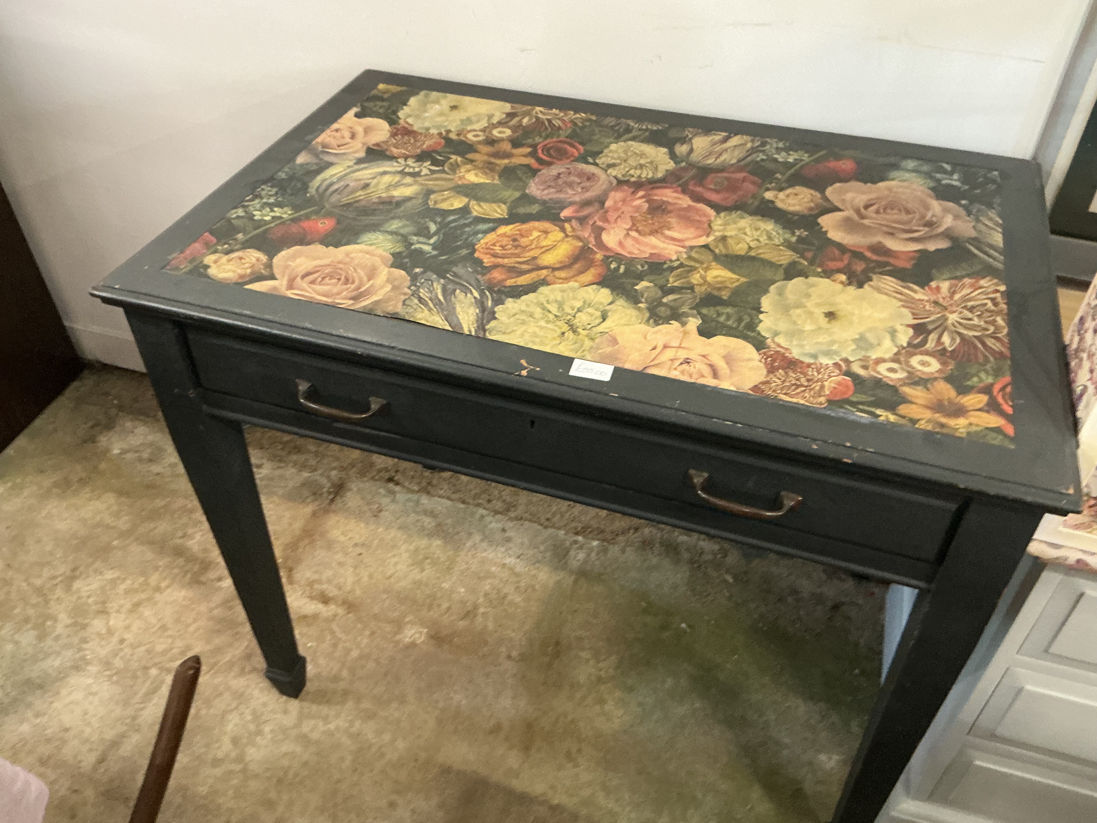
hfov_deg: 61.7
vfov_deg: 48.2
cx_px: 548
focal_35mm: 29
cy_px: 412
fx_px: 919
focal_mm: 3
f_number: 1.8
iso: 160
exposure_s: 1/50
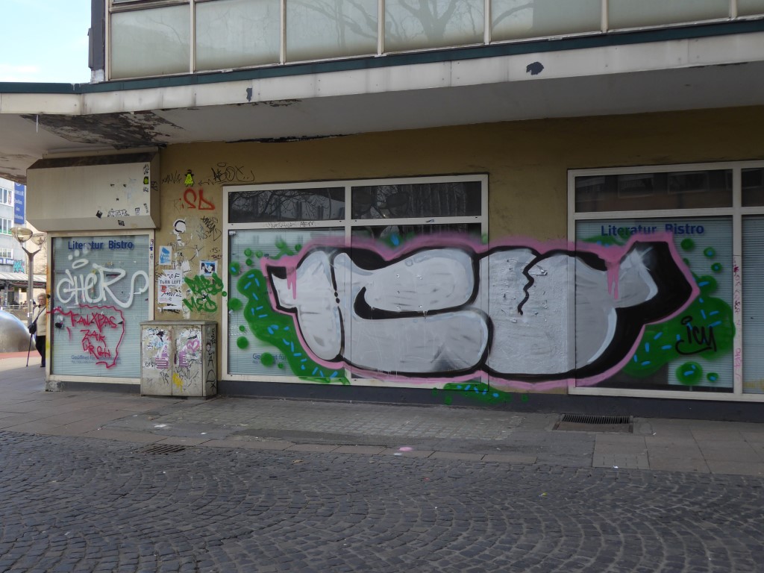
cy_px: 286
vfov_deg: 42.9
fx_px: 728
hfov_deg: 55.4
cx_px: 382
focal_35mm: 33
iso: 80
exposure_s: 1/160
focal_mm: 5.8
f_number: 3.6
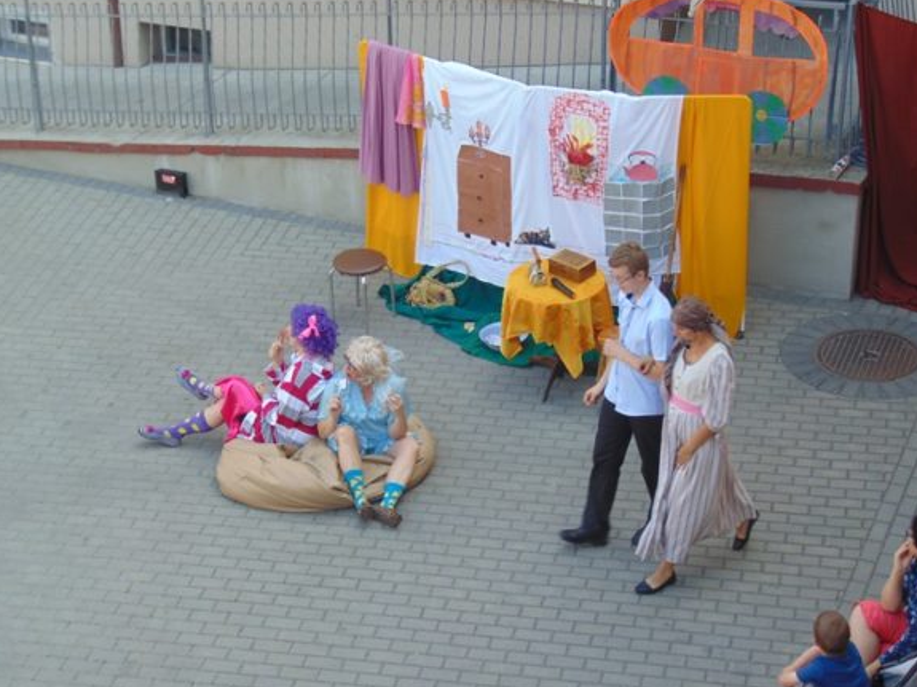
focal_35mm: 79
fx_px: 2092
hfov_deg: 24.7
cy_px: 362
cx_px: 477
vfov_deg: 18.7
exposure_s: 1/100
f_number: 3.7
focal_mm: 12.8
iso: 80
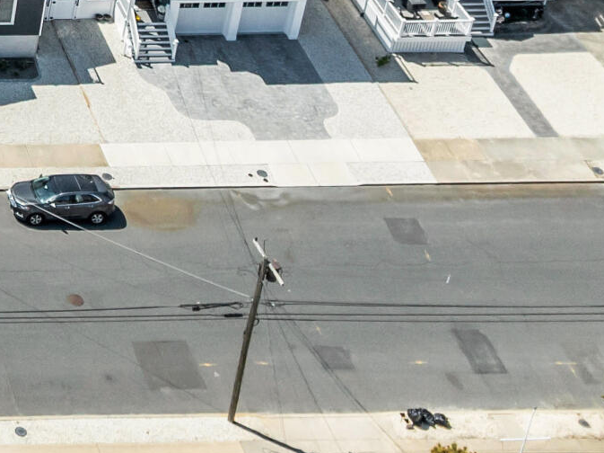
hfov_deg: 14.9
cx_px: -616
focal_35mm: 107
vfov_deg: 12.0
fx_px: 1866
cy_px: -504
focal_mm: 12.29
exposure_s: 1/2000
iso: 100
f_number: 2.8
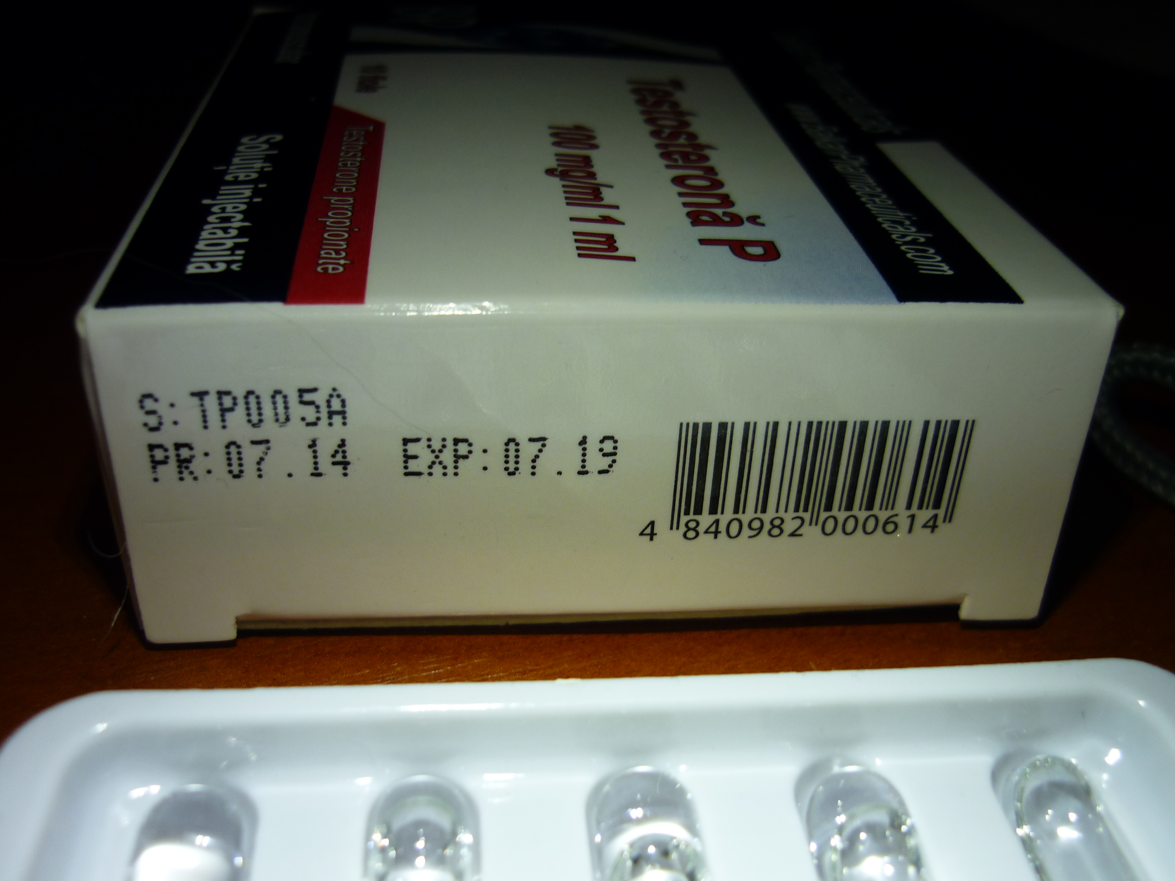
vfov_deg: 42.9
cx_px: 588
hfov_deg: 55.4
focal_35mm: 33
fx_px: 1120
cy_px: 440
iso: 80
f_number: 2.8
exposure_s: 1/40
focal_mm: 5.5
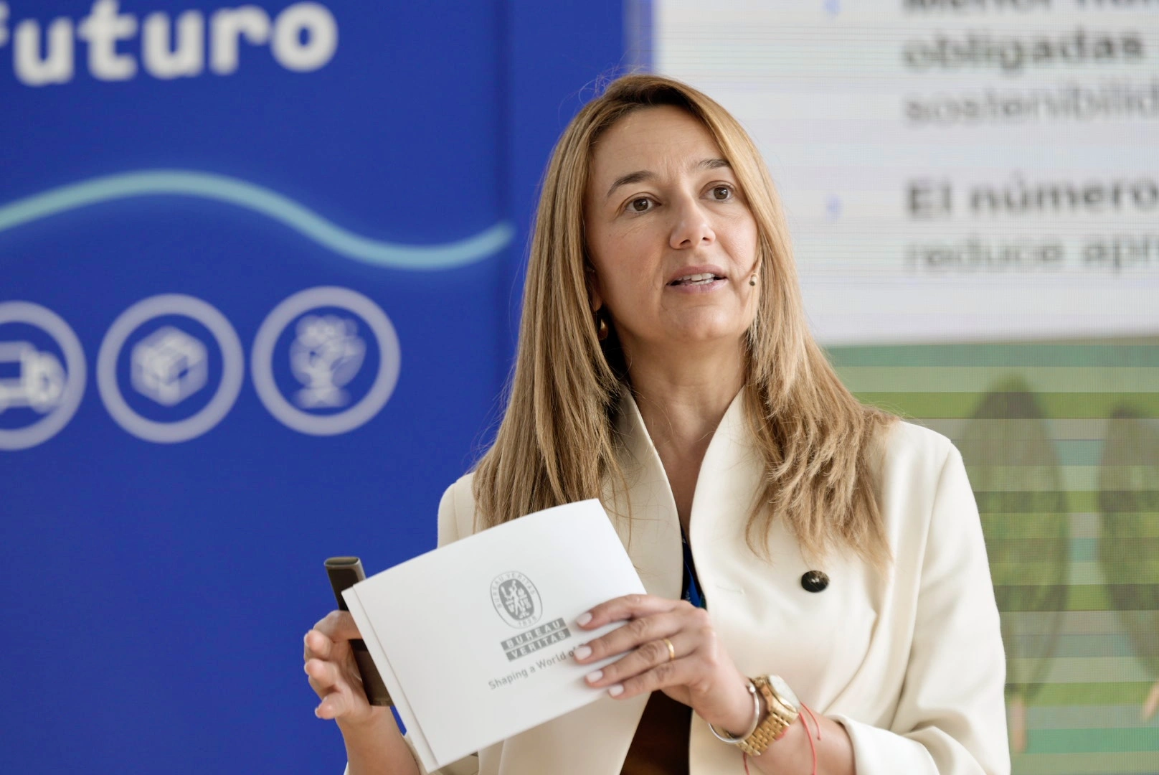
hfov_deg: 10.7
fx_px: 6186
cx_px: 580
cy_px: 388
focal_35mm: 192
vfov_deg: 7.2
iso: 640
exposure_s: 1/160
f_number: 4.5
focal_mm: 192
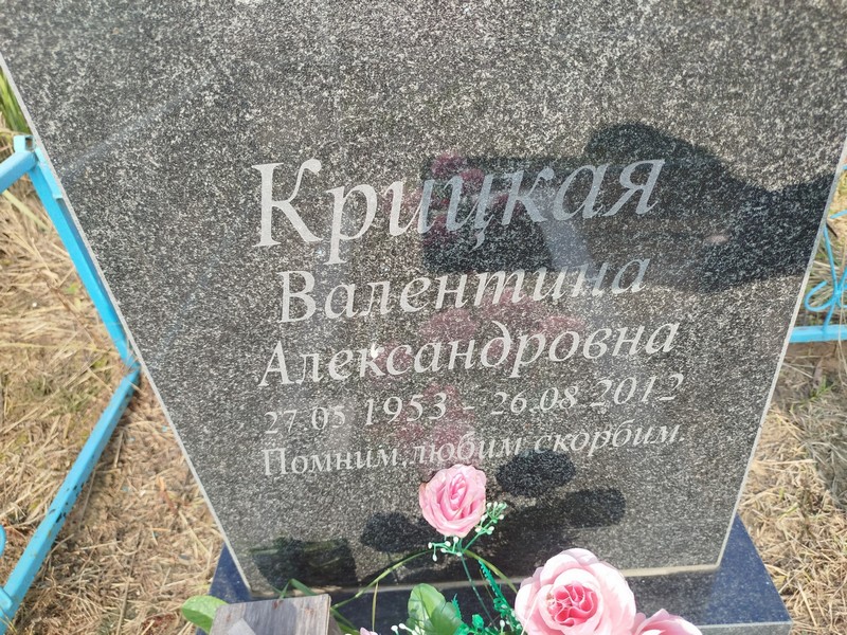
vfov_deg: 56.8
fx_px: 587
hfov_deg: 71.6
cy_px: 318
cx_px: 424
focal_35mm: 24
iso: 50
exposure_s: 1/321
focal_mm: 5.31
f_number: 1.7
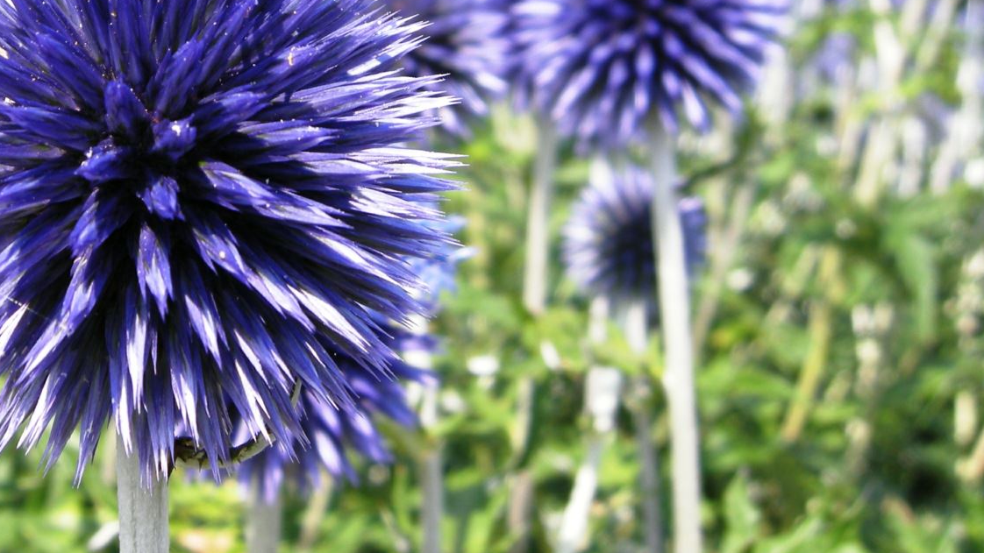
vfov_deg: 17.4
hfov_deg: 30.3
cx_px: 198
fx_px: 1774
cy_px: 13
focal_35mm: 68
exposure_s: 1/160
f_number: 4.8
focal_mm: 7.5
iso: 64
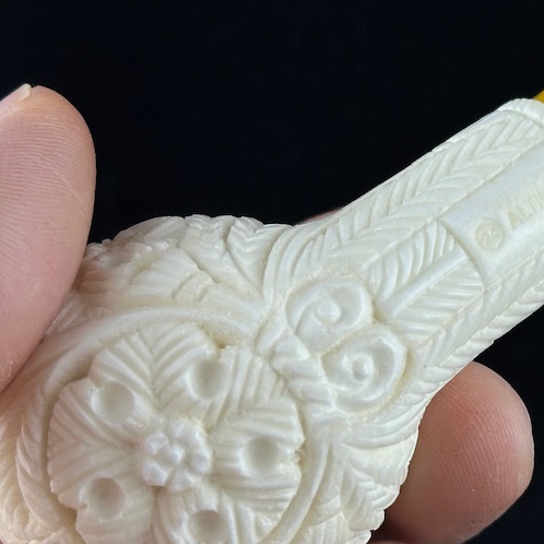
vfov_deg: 16.0
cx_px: 511
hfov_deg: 15.7
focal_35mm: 109
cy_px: 204
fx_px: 1938
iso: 64
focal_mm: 6.86
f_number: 1.78
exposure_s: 1/571
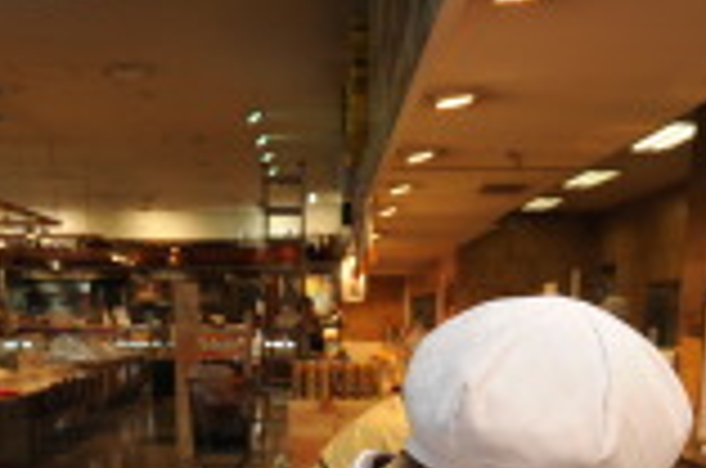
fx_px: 1135
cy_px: 706
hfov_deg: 34.5
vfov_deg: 20.0
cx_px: 364
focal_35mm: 58
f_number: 5
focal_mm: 14
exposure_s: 1/250
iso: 1000
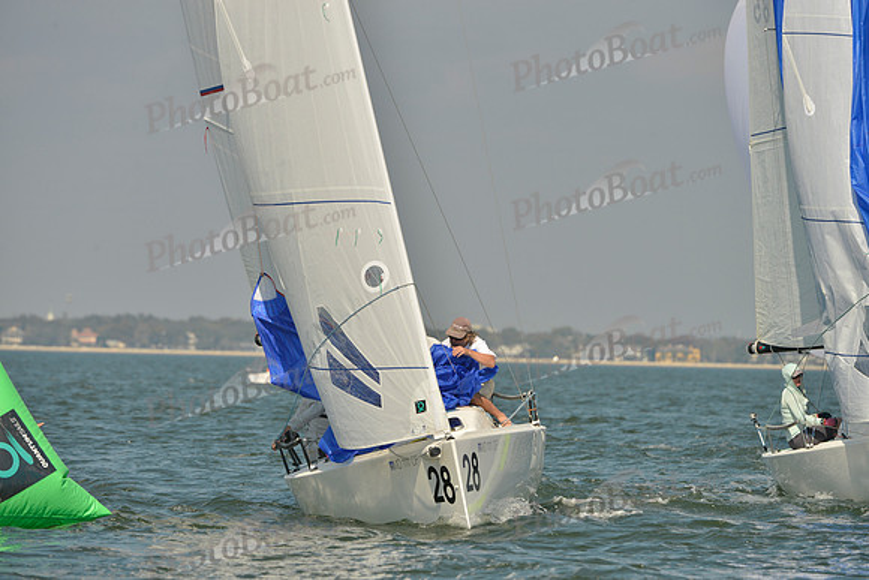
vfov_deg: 3.9
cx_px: 434
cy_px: 290
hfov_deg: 5.9
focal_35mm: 350
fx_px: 8450
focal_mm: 350
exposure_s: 1/1250
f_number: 9
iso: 280
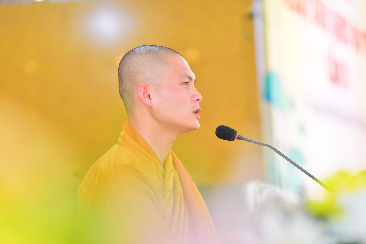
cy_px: 122
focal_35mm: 135
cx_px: 183
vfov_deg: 10.2
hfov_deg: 15.2
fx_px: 1373
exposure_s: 1/200
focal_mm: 135
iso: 2000
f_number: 3.2
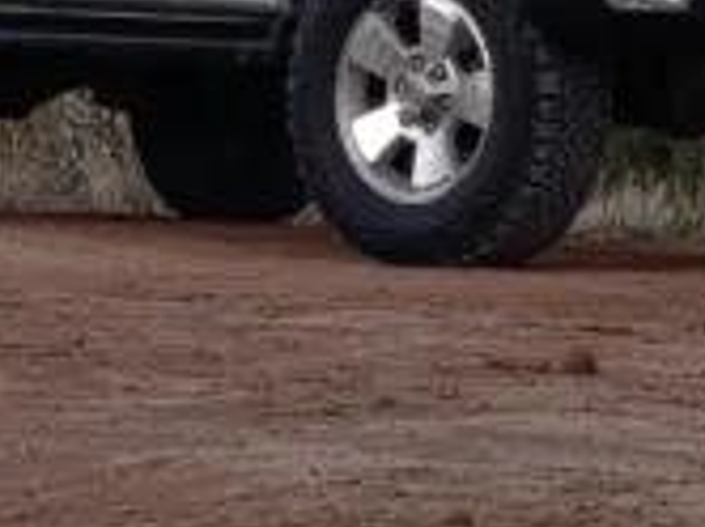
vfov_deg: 4.2
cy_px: -149
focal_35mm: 355
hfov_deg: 5.6
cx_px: 497
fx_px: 7220
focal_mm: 6.11
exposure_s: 1/99.9
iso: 160
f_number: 1.7
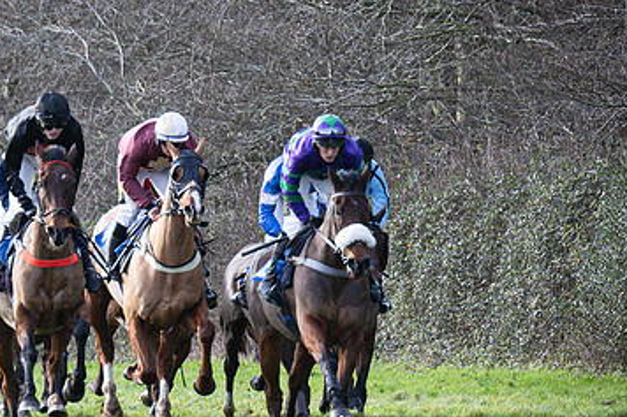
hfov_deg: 3.5
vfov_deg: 2.3
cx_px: 294
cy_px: 7
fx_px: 10340
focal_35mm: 594
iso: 400
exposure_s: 1/2000
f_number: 2.8
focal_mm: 110
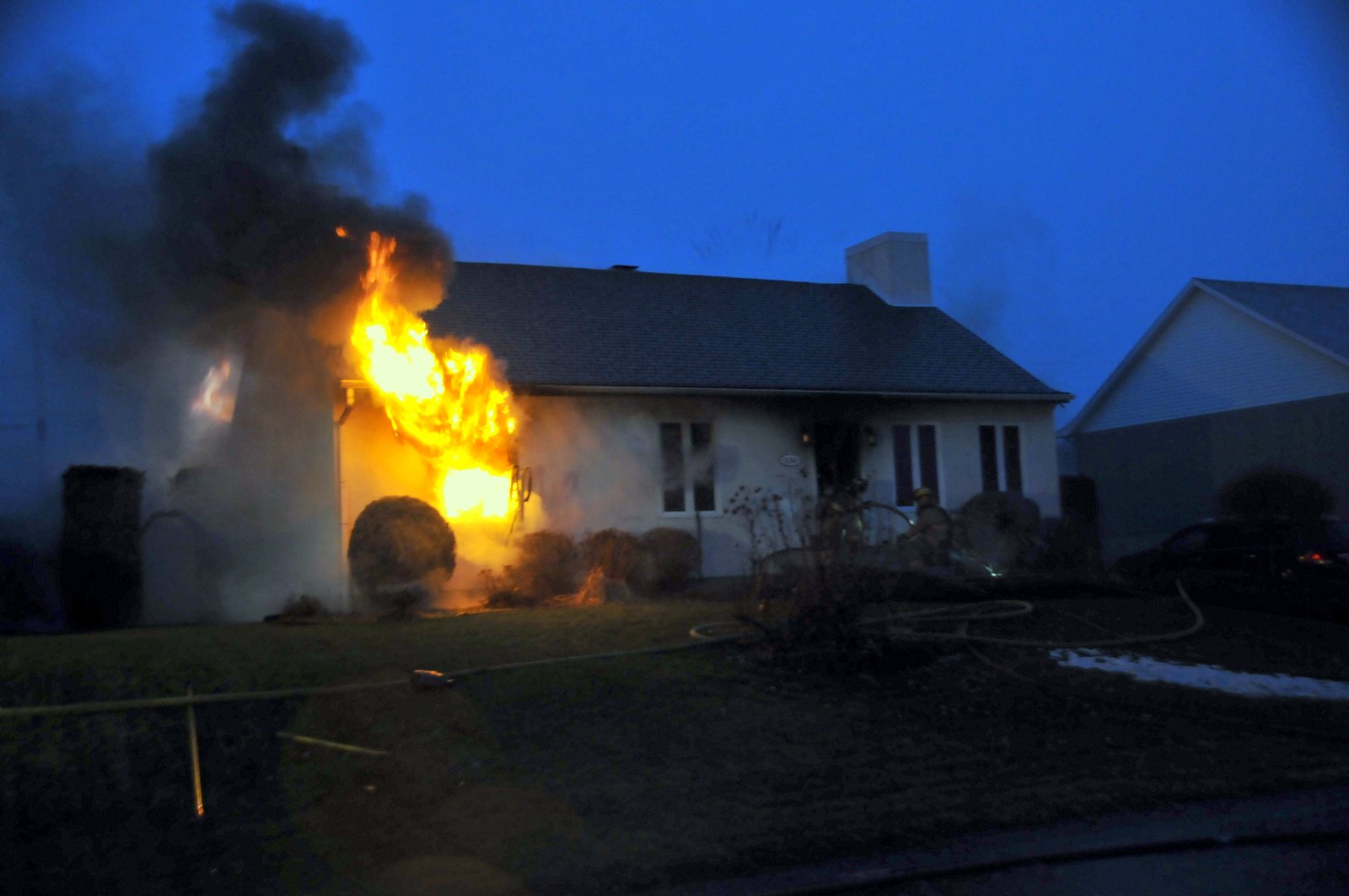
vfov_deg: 34.1
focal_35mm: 39
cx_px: 674
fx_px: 1460
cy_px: 448
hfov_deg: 49.6
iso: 1000
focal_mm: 26
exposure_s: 1/60
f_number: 4
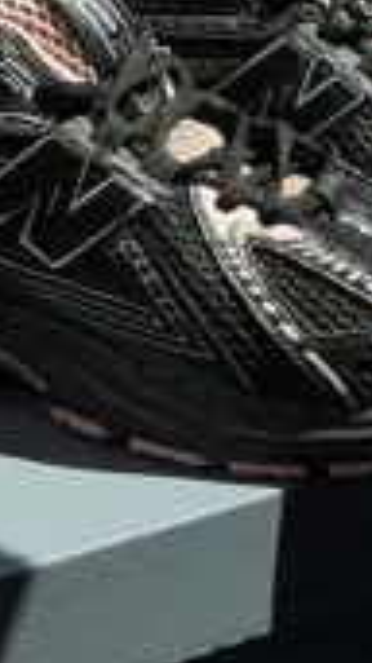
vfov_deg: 14.4
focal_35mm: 147
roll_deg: -0.8
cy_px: 23
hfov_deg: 8.2
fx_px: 2582
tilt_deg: -18.0
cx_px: 190
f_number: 1.78
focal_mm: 6.76
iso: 64
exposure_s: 1/1429
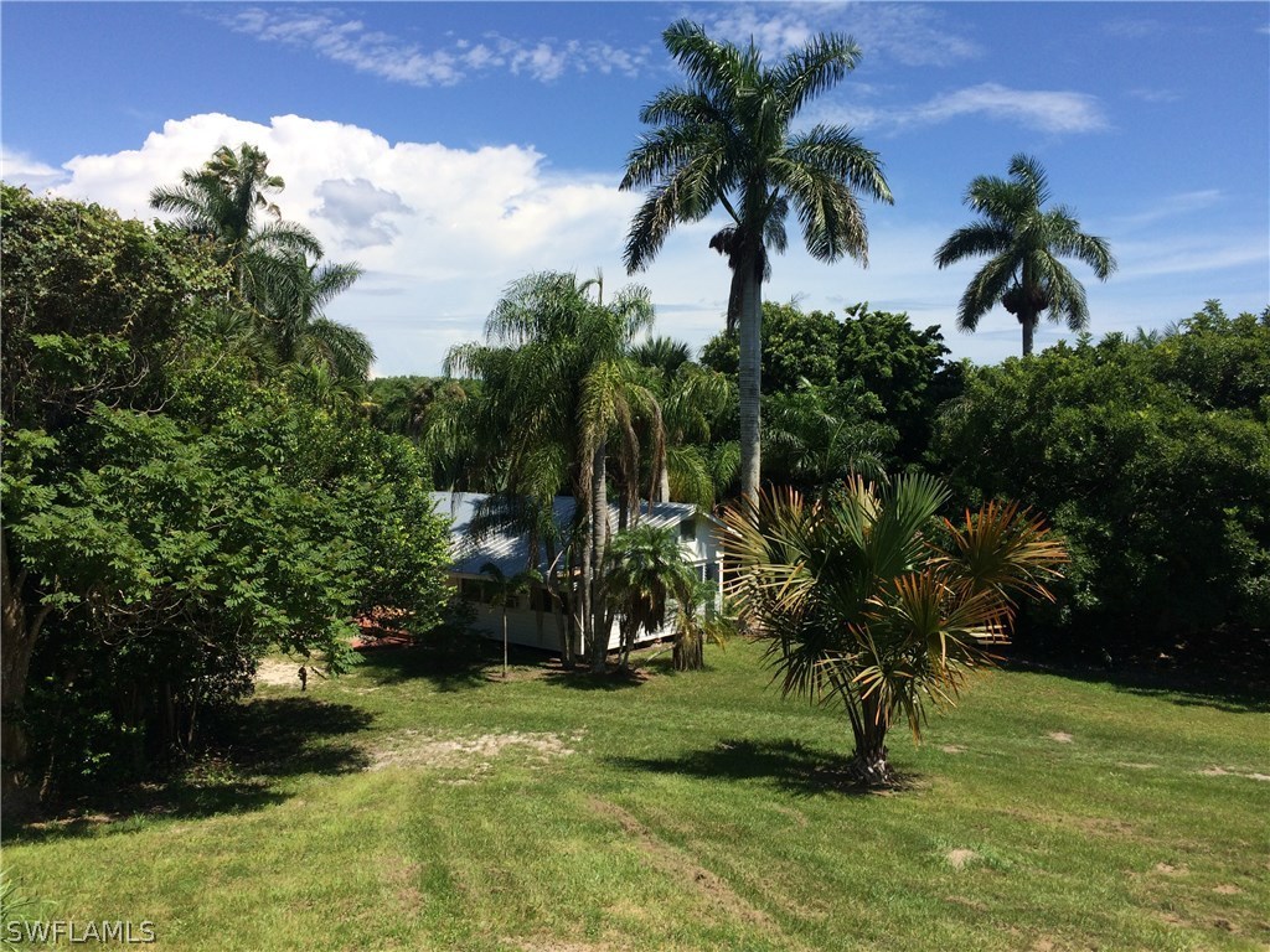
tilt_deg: -3.0
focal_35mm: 29
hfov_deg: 61.7
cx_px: 635
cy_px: 476
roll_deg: +0.9
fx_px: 1064
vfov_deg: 48.2
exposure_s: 1/2415
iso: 32
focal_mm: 4.15
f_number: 2.2
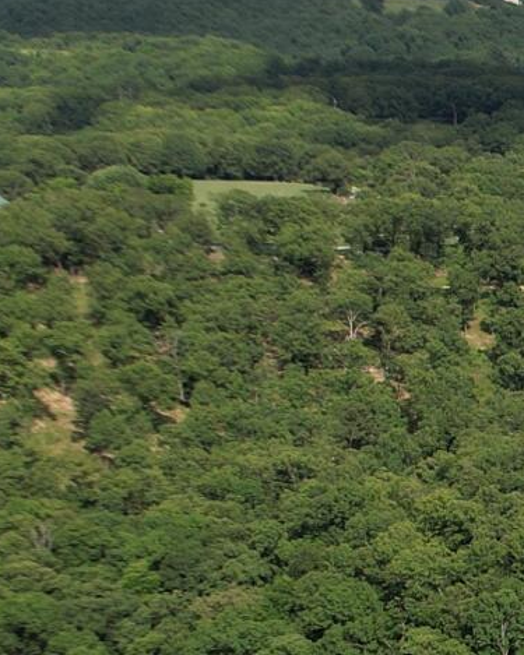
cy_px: 735
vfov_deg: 14.2
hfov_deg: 10.5
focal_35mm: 132
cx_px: 1144
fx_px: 2560
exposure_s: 1/320
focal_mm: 8.38
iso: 110
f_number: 2.8
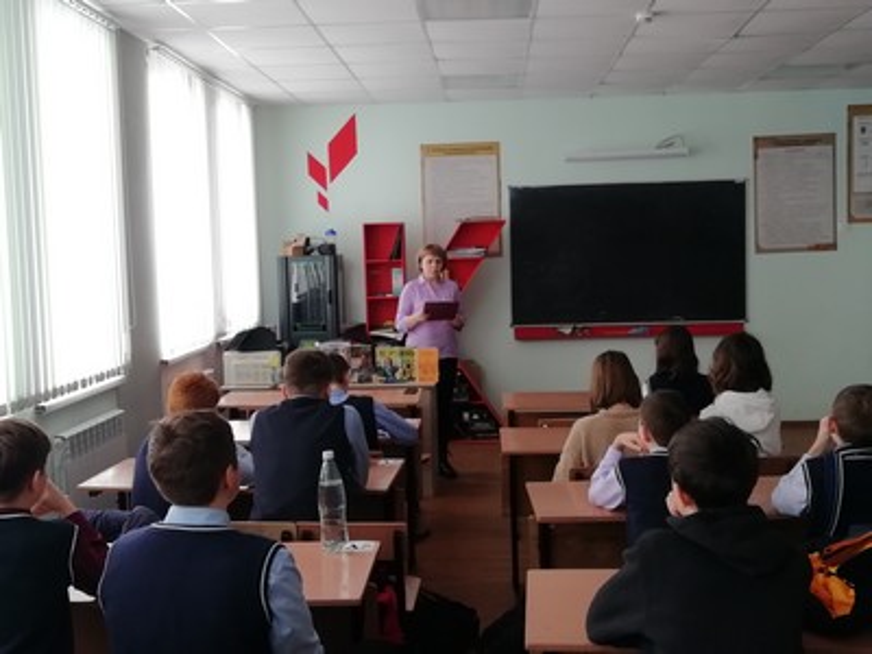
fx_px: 1033
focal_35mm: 41
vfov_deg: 35.1
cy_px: 327
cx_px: 436
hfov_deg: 45.8
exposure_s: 1/50
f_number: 2.2
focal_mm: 3.21
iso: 50
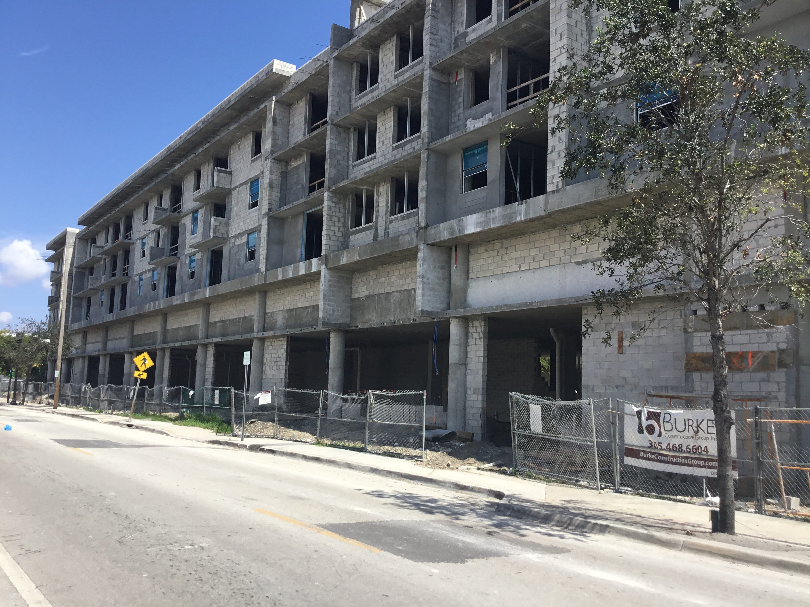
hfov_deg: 58.4
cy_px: 304
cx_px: 405
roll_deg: -0.7
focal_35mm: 31
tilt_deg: +7.4
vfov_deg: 45.4
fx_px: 725
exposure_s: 1/1314
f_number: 2.4
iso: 25
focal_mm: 3.3
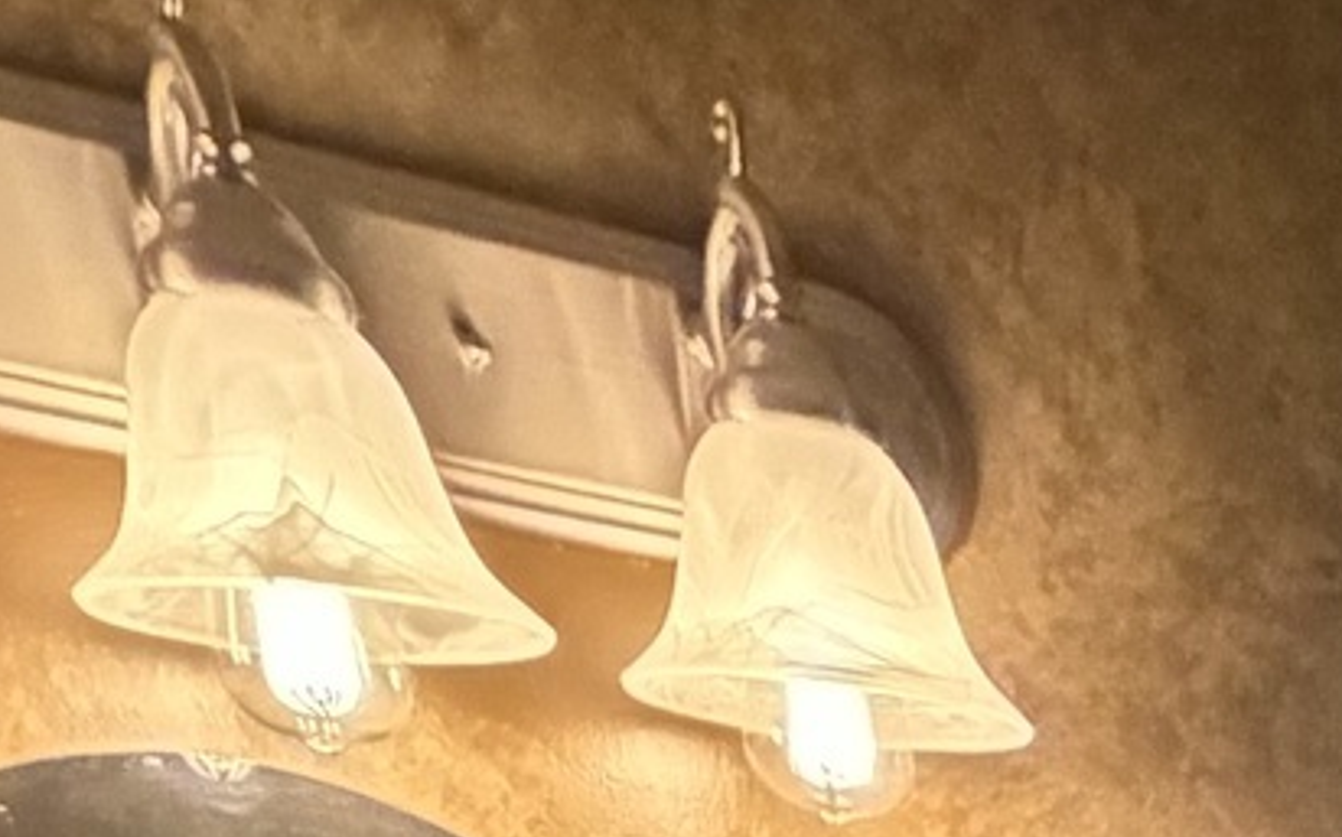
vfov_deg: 10.4
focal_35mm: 83
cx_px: 2381
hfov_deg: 19.2
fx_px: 3034
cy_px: 2596
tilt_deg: -21.8
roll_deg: -1.5
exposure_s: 1/60
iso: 1250
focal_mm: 2.22
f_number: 2.2
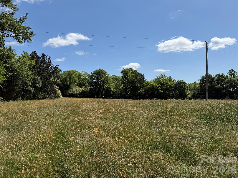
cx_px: 119
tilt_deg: +3.3
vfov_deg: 56.8
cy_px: 89
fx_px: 165
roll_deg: +0.7
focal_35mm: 24
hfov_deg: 71.6
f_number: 1.78
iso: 80
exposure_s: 1/7353
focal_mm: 6.76
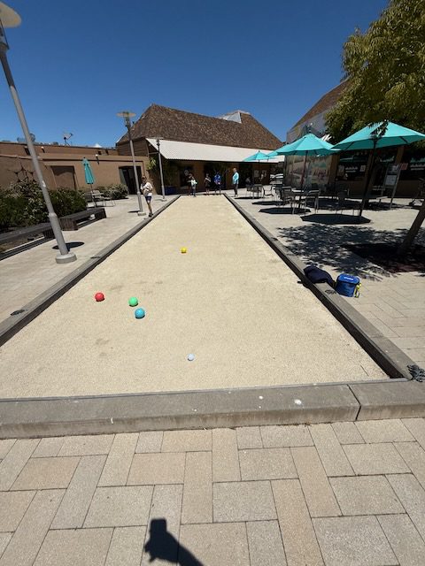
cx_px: 212
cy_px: 283
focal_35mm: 14
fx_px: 229
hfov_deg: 85.7
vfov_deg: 102.1
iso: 50
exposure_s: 1/6173
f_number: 2.2
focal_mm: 2.22
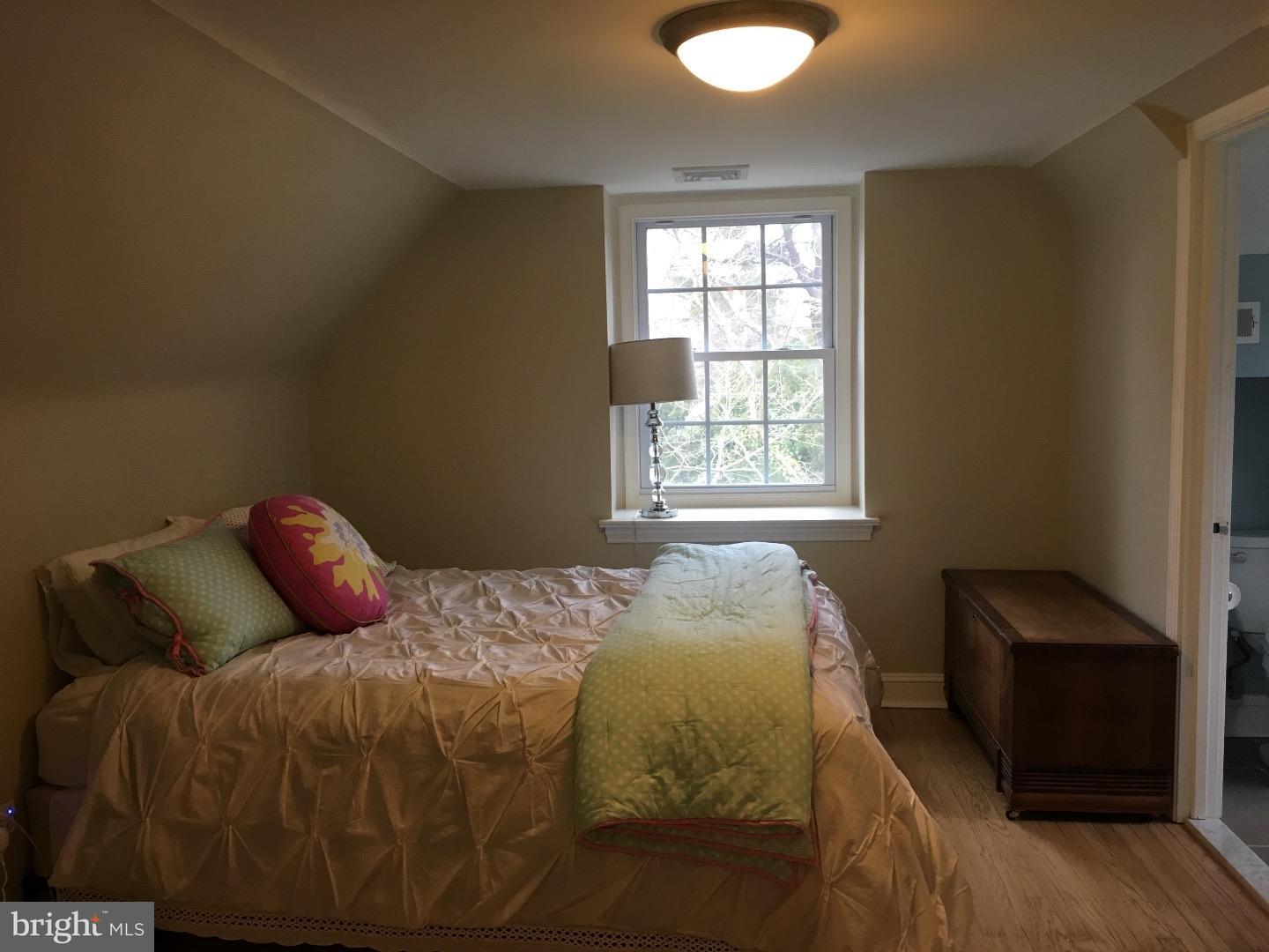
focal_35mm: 29
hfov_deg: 61.7
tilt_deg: -5.9
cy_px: 476
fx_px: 1063
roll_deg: +2.4
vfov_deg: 48.2
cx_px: 634
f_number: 2.2
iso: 80
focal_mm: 4.15
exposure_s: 1/30
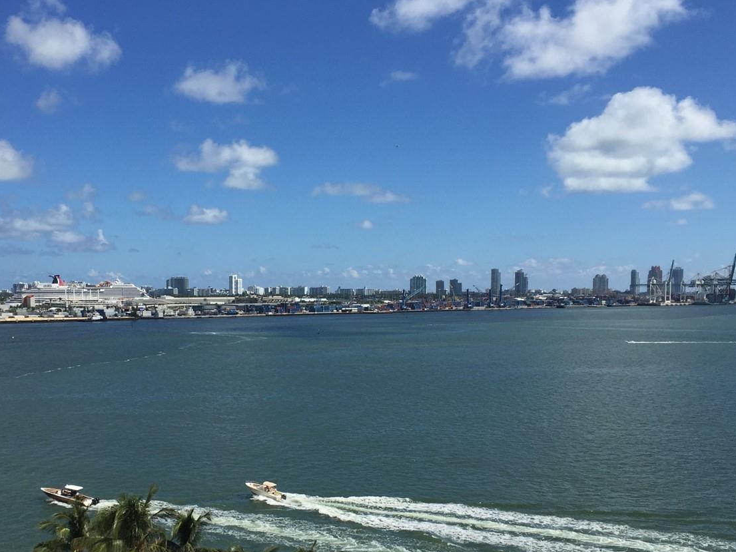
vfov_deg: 34.2
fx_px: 893
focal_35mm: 42
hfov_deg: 44.4
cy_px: 335
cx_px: 276
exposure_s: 1/3300
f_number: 2.2
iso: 32
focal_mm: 4.15
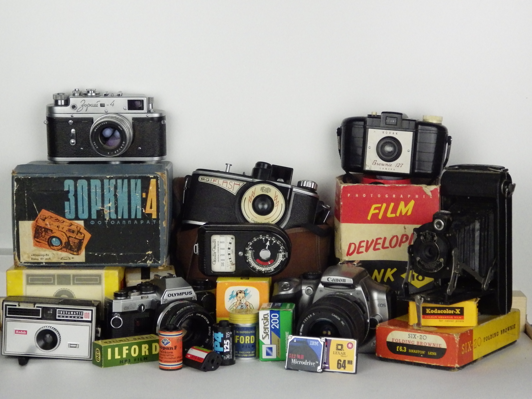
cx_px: 266
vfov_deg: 17.0
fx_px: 1337
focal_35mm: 87
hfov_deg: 22.5
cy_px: 200
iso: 1600
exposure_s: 1/80
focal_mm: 15.6
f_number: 13.8
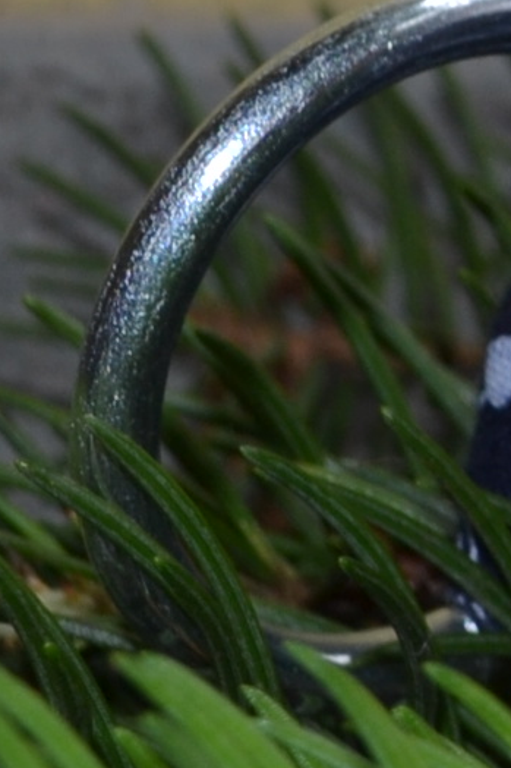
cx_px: 2431
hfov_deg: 4.1
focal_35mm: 297
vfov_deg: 6.9
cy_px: -145
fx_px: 6327
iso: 100
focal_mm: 30
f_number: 8
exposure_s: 1/60
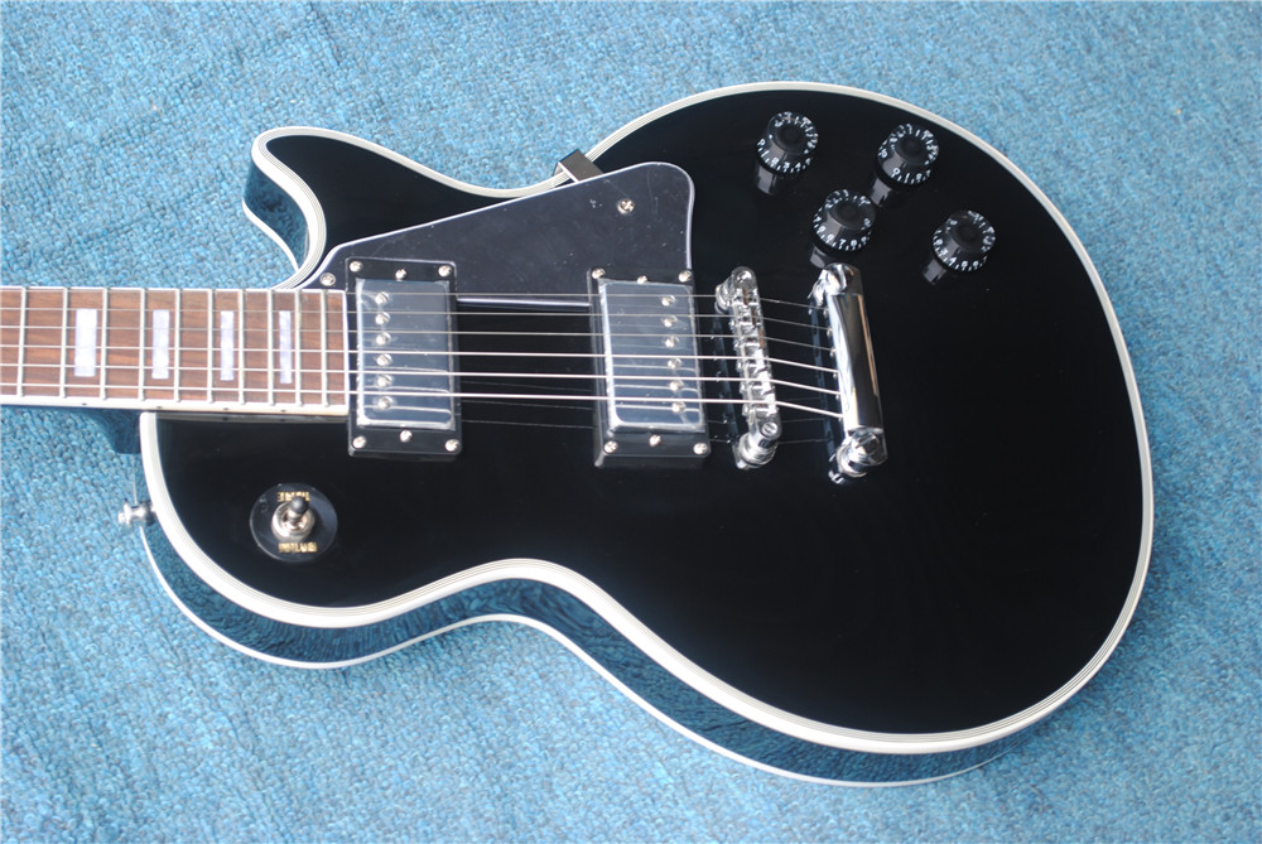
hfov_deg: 28.0
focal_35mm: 72
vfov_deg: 19.0
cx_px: 631
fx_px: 2527
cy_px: 422
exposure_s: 1/15
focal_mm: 48
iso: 100
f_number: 5.3
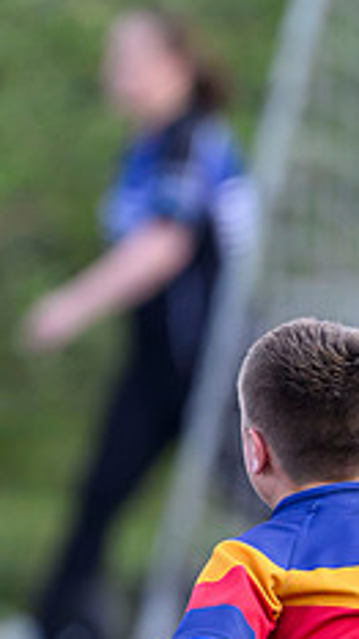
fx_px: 28864
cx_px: 655
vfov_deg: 1.3
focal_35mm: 1705
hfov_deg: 0.7
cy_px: 649
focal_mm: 400
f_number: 2.8
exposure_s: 1/1600
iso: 500
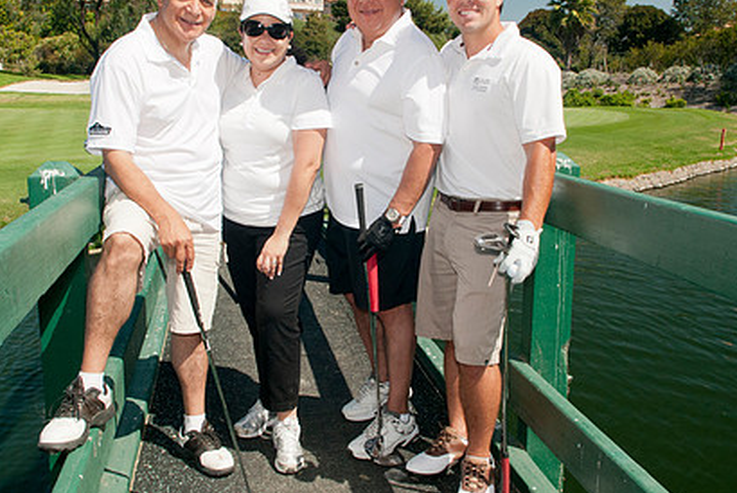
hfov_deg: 53.1
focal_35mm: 36
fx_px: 737
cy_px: 202
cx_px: 345
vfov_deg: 36.8
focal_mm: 17
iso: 400
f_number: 9
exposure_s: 1/320
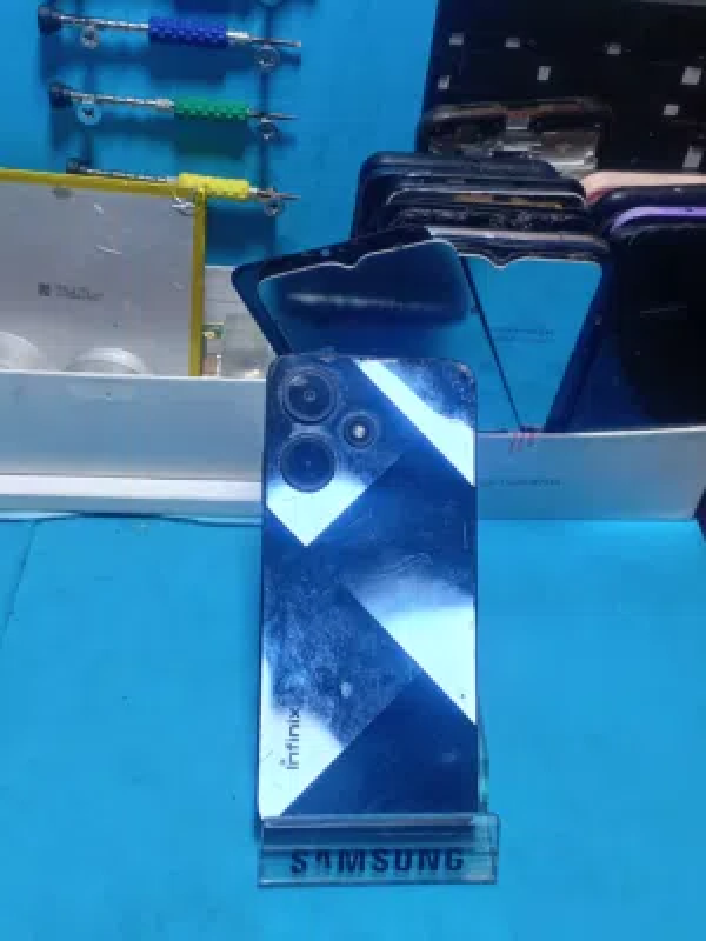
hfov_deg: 37.7
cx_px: 353
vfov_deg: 49.0
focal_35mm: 38
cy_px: 470
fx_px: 1033
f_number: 1.8
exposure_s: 1/33.3
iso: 142
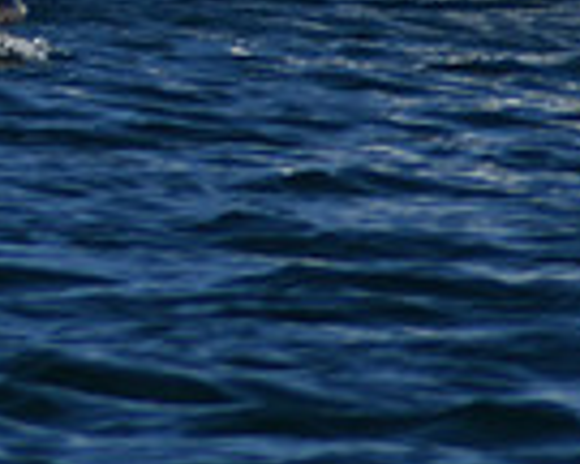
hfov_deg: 1.1
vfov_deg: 0.9
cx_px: -584
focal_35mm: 1812
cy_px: -290
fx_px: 31104
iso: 200
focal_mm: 300
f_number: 7.1
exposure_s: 1/1600
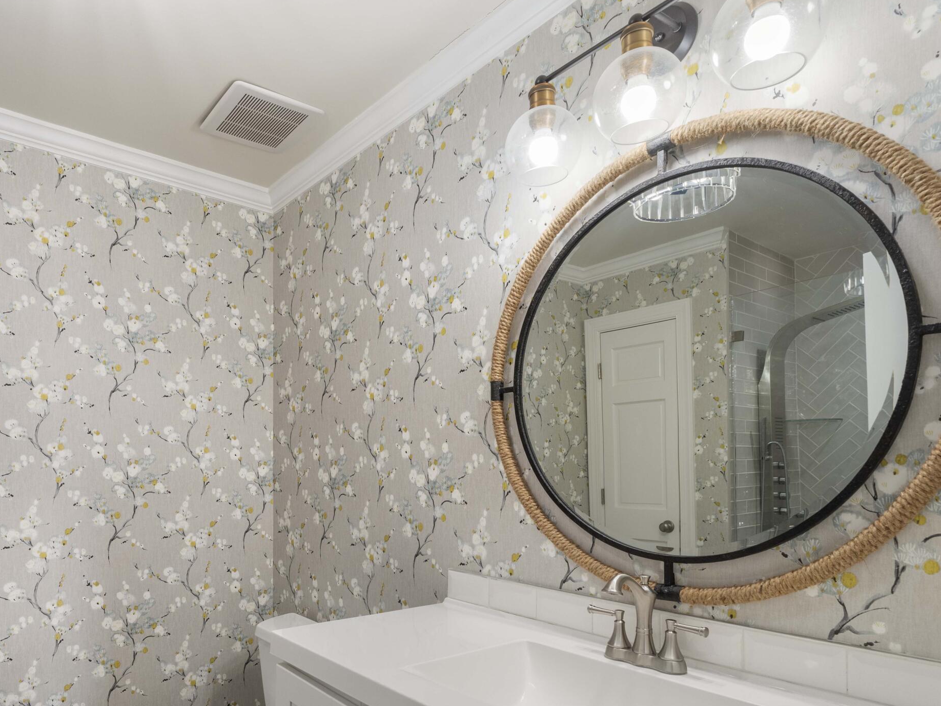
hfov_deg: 75.3
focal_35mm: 22
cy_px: 465
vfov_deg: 59.8
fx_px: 598
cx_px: 365
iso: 800
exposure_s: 1/15
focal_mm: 14
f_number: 8
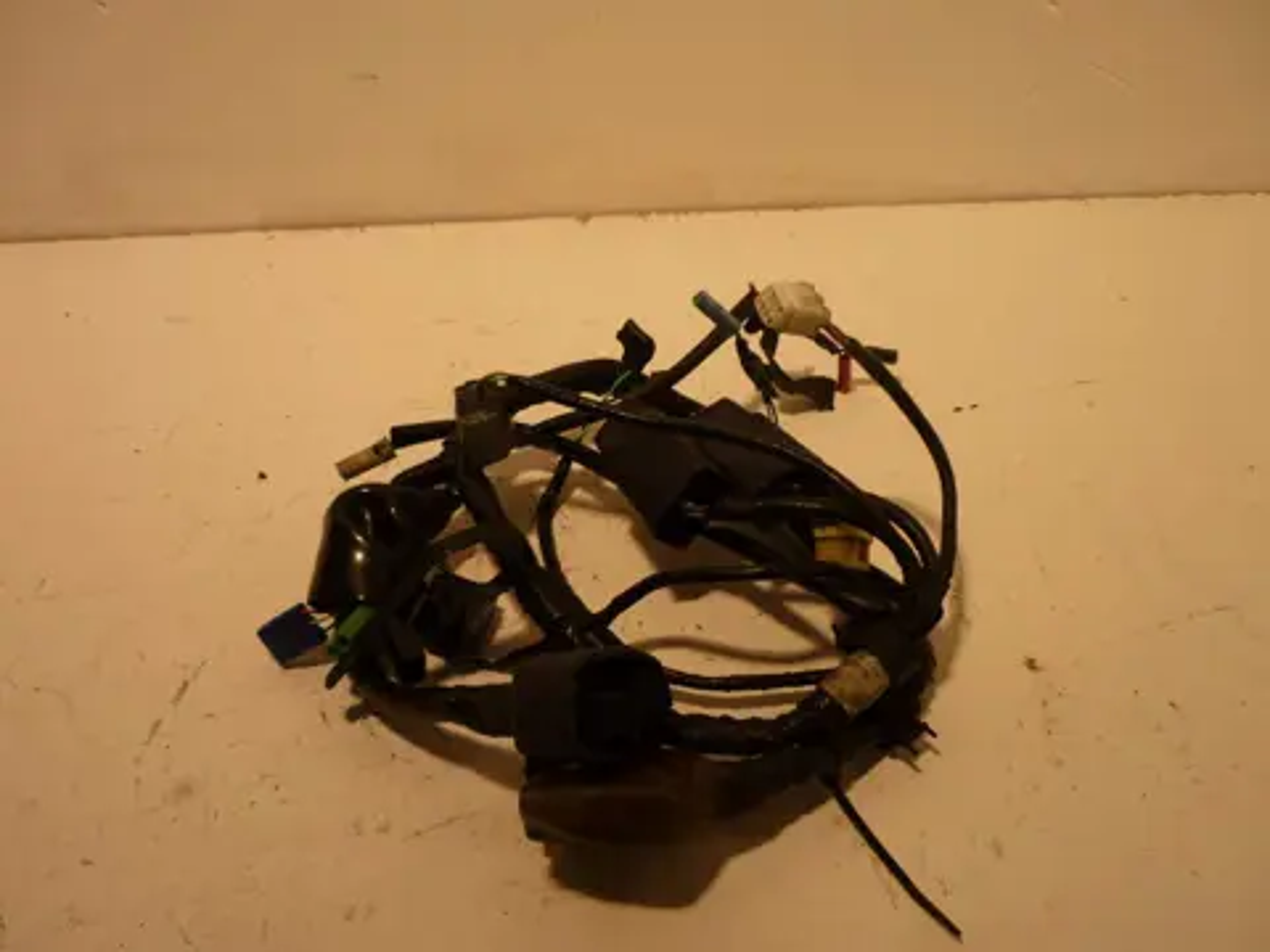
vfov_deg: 42.9
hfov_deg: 55.4
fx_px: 1211
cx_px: 635
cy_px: 476
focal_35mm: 33
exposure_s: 1/60
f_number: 2.8
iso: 80
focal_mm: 5.5
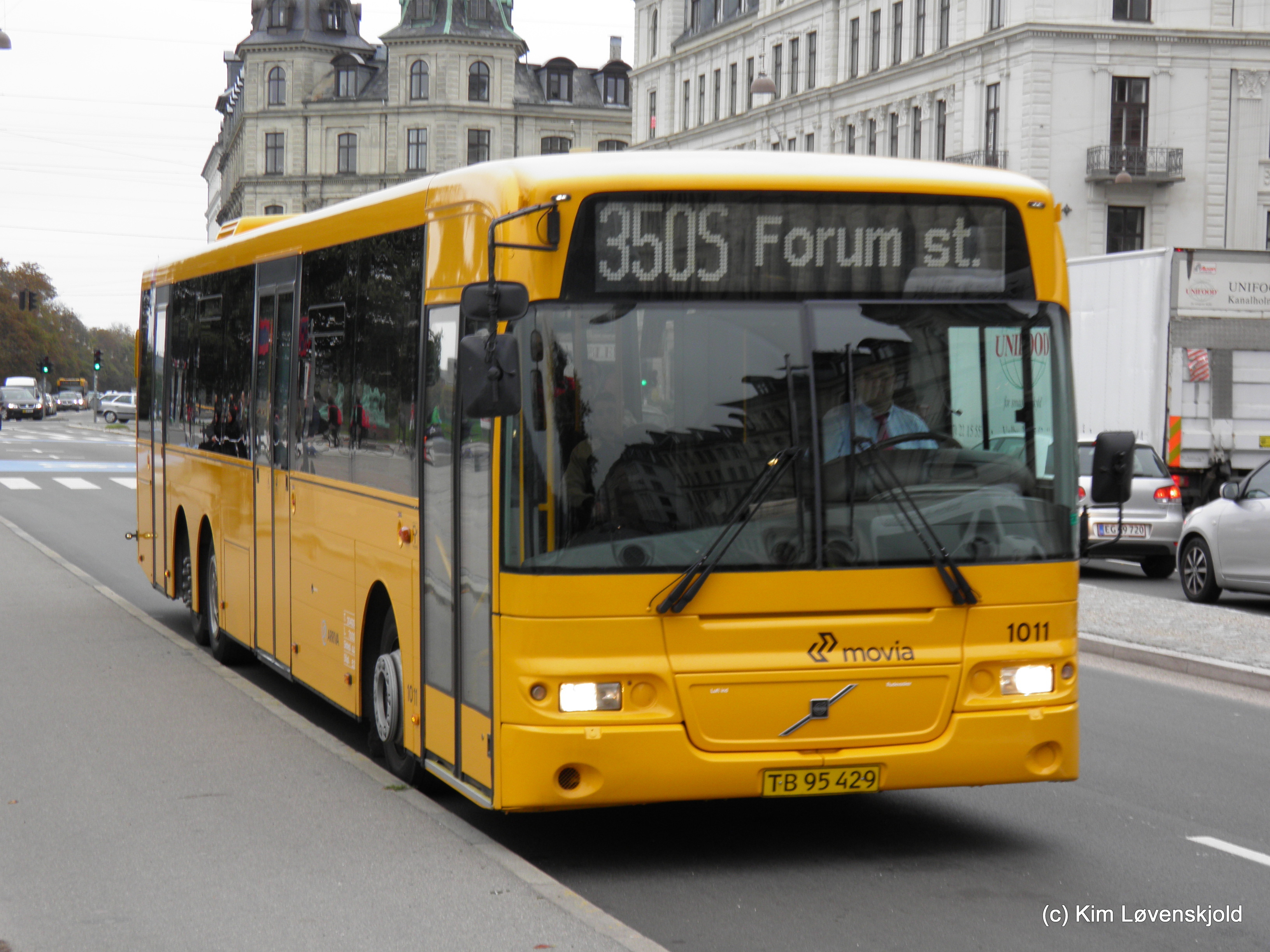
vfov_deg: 20.2
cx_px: 635
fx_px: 2678
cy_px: 476
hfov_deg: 26.7
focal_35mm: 73
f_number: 3.9
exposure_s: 1/60
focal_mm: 13.2
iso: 50
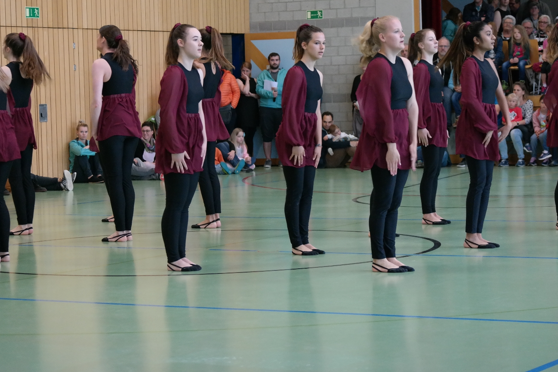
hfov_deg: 18.4
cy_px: 143
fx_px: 1720
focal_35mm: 111
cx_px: 328
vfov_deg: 12.3
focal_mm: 59
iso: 1600
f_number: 4
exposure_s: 1/100
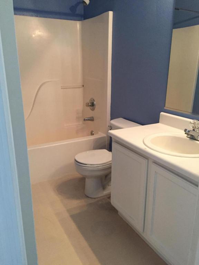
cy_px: 132
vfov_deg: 61.7
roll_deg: +1.0
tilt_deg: -17.4
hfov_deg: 48.2
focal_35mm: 29
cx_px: 100
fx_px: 222
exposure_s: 1/30
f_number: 2.2
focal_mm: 4.15
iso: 200
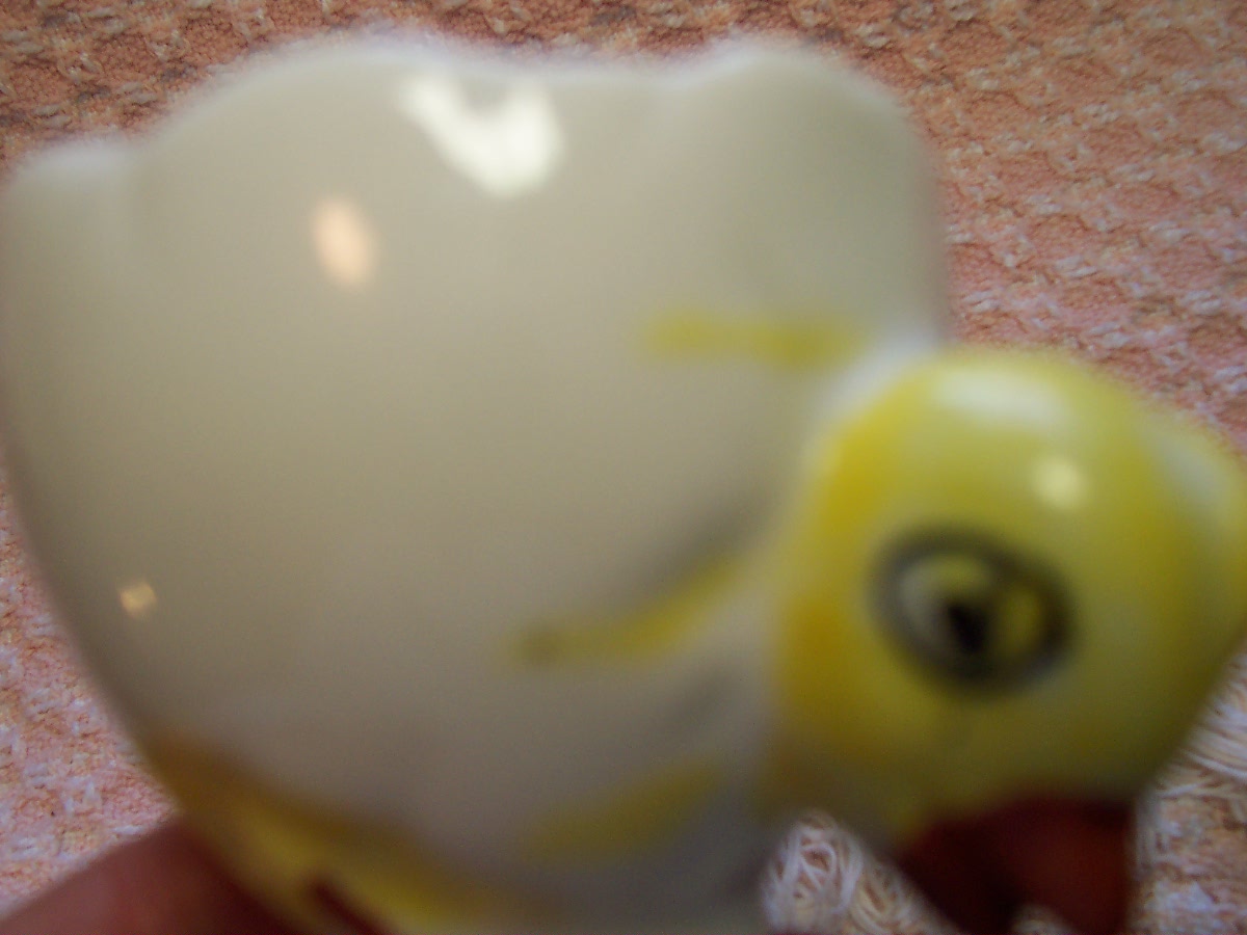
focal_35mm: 37
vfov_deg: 38.7
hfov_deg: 50.1
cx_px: 624
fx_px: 1333
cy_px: 468
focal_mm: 5.6
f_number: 2.8
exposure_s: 1/90
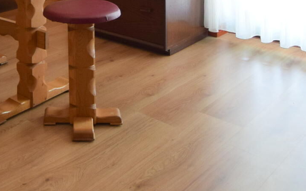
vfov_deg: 20.9
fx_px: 425
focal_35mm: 51
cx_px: 45
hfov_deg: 37.6
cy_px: -107
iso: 500
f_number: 3.5
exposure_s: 1/80
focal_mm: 10
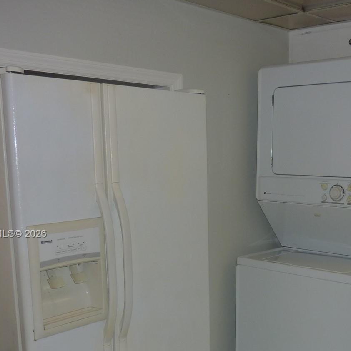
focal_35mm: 42
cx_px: 250
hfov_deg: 39.3
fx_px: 482
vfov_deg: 39.5
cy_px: 234
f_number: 3.3
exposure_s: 1/30
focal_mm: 4.1
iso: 80
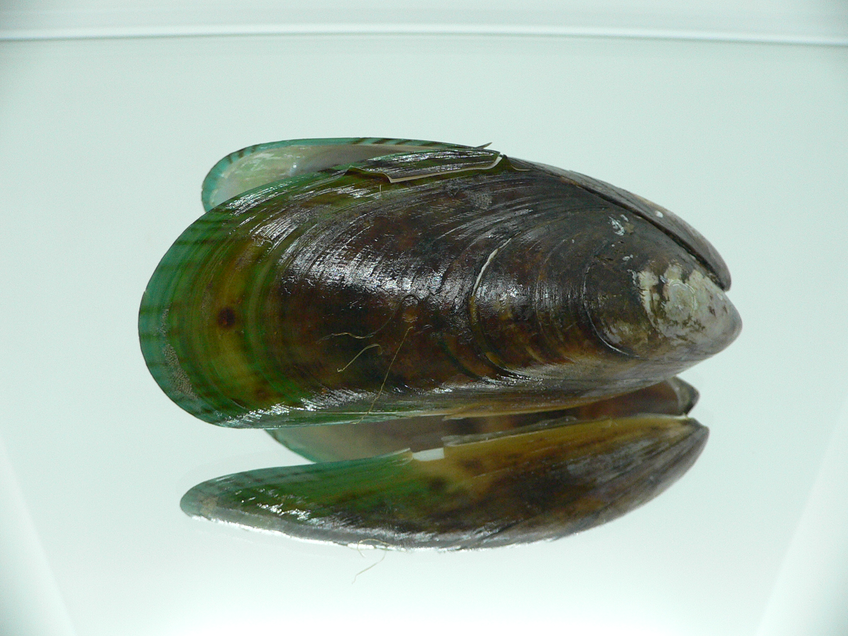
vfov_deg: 40.7
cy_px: 318
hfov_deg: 52.6
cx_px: 424
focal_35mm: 35
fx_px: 857
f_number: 2.8
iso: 200
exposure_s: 1/60
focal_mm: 4.6
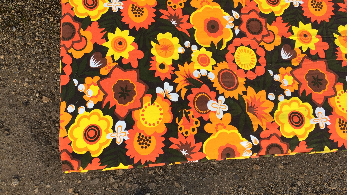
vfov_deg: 36.3
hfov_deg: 61.0
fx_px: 294
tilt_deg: -74.7
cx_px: 175
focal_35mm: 32
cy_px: 66
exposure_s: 1/169
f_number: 2.2
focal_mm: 4.15
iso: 32
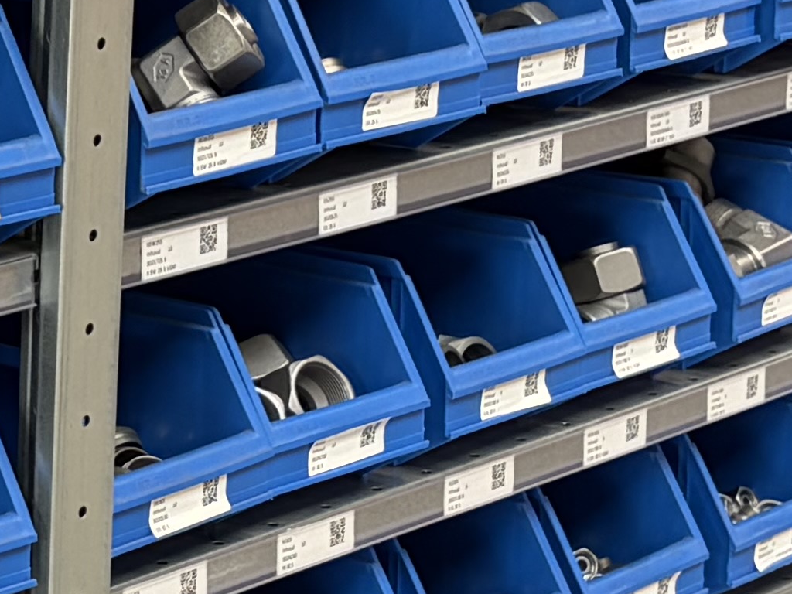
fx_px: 3318
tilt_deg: -13.8
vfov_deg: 10.2
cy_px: 310
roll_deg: +0.4
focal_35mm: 145
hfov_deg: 12.9
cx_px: -371
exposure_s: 1/121
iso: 125
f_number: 1.6
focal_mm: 5.96
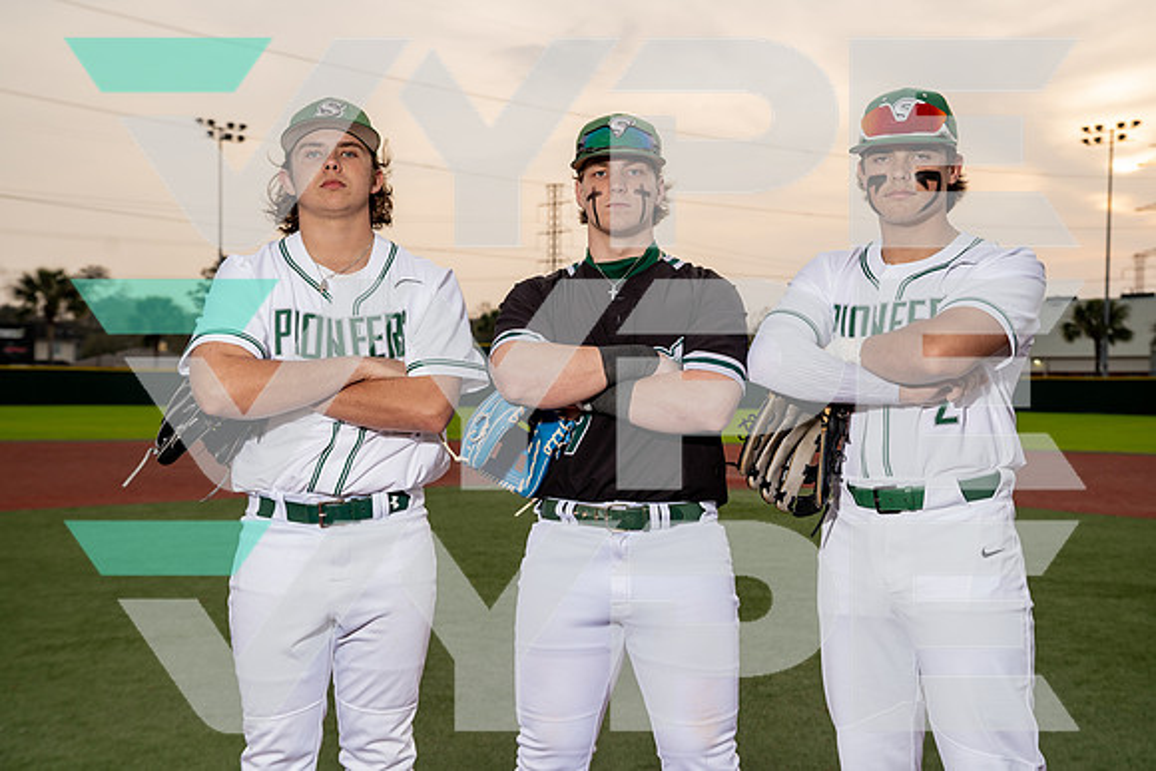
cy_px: 386
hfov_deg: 44.5
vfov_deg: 30.5
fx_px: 1413
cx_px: 578
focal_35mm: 44
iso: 250
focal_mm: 44
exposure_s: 1/250
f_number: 5.6
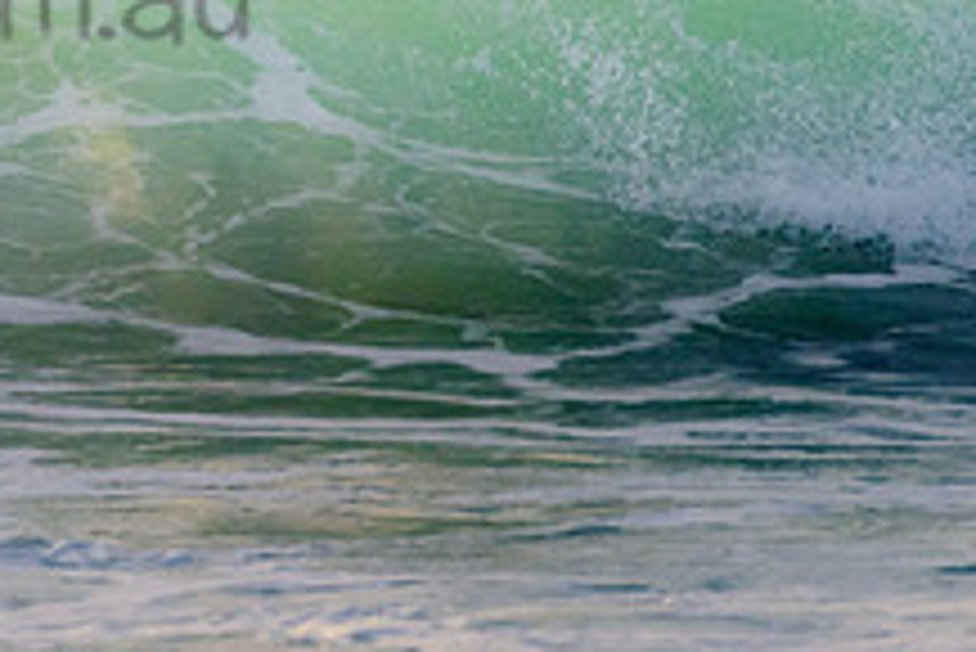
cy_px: -258
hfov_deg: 1.3
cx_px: 69
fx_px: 44355
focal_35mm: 1635
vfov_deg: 0.8
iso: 500
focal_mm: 500
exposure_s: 1/2000
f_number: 5.6
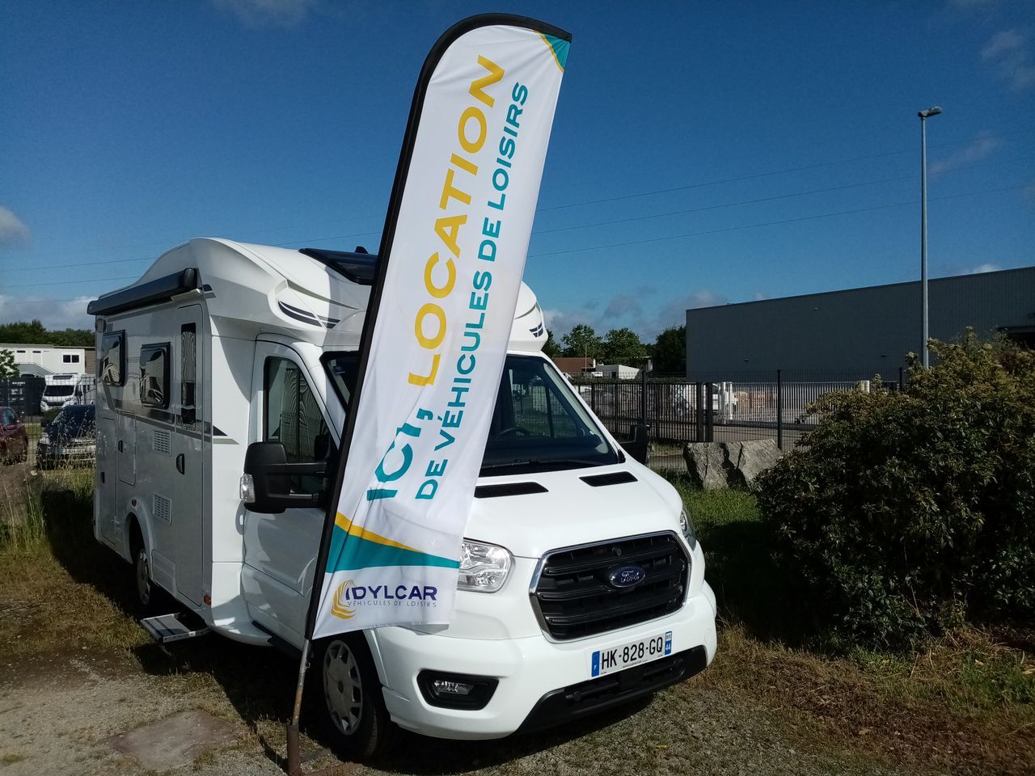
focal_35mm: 26
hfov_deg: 67.3
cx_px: 518
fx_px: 777
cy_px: 388
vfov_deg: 53.1
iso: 101
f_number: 1.8
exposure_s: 1/3717
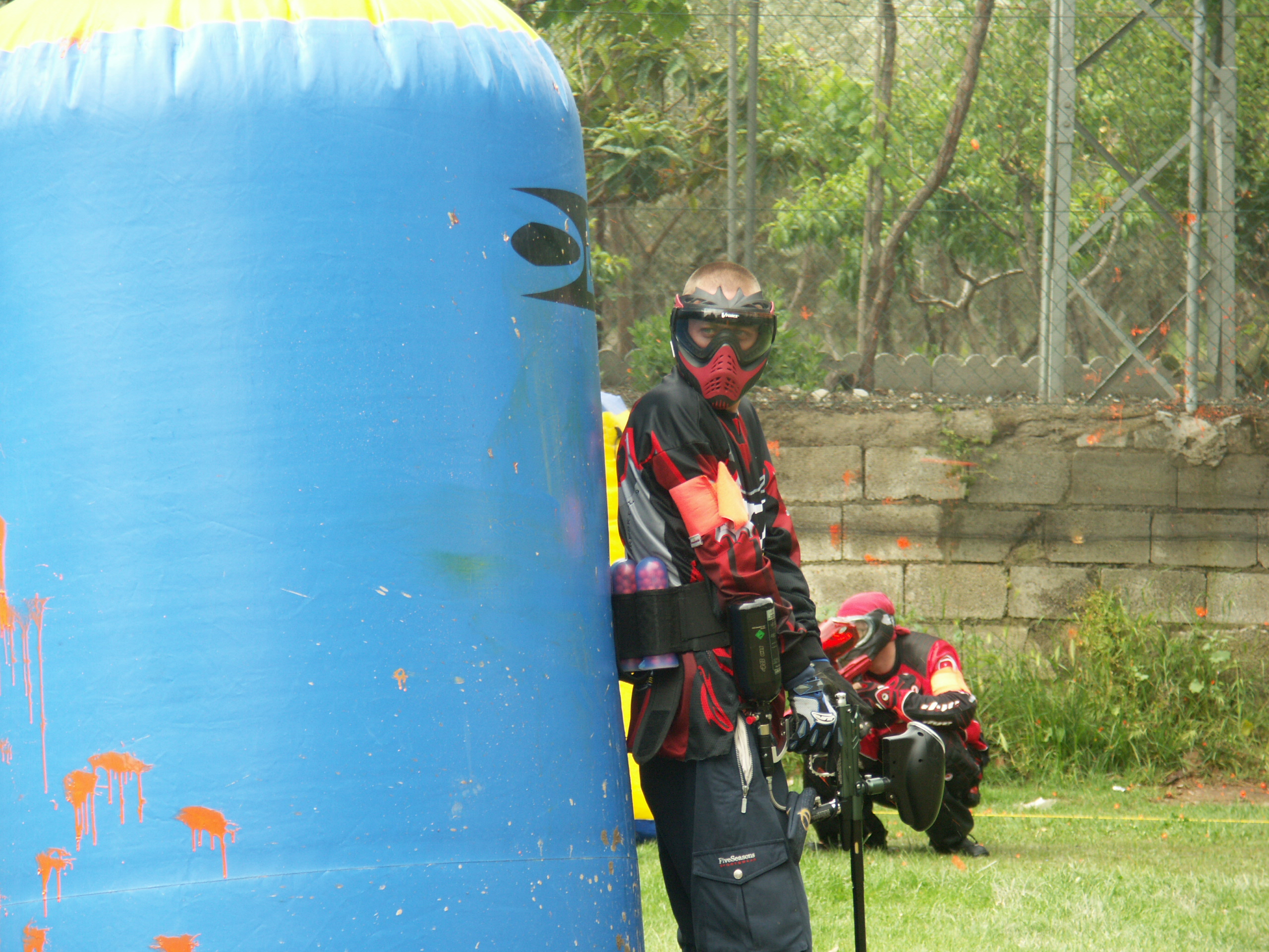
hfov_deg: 9.9
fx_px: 7332
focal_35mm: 200
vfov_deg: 7.4
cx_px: 634
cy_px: 476
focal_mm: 50.8
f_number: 3.5
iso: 100
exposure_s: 1/200
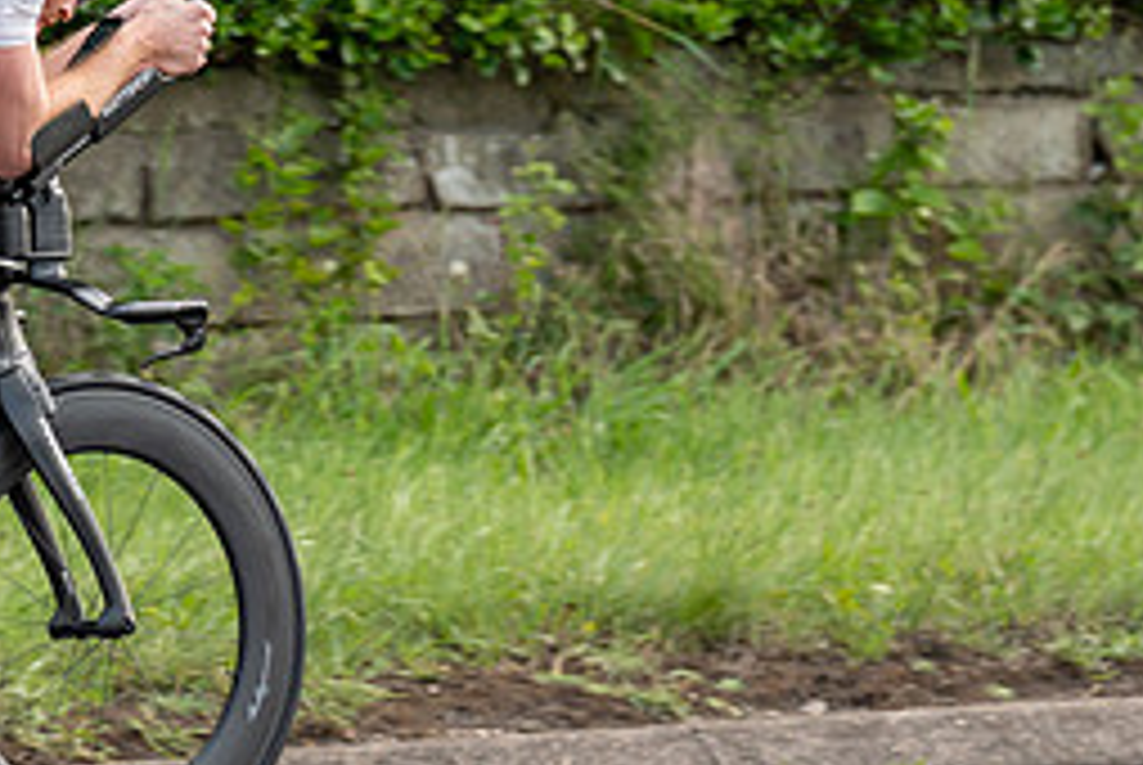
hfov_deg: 3.3
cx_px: 167
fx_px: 19548
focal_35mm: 615
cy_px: 312
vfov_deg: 2.2
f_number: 3.5
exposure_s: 1/1000
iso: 400
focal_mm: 194
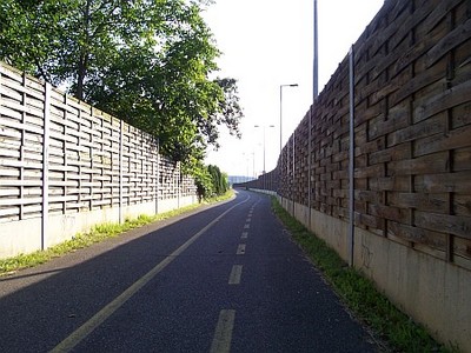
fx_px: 463
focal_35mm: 34
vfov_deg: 41.8
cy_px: 176
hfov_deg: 54.0
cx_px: 236
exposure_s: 1/180
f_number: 5.6
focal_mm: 5.6
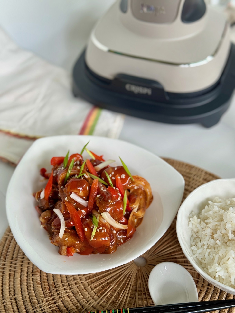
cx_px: 118
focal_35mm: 48
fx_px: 434
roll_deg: +0.1
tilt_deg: -44.9
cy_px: 156
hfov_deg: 30.3
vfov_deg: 39.7
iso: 50
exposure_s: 1/121
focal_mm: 6.76
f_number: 1.78
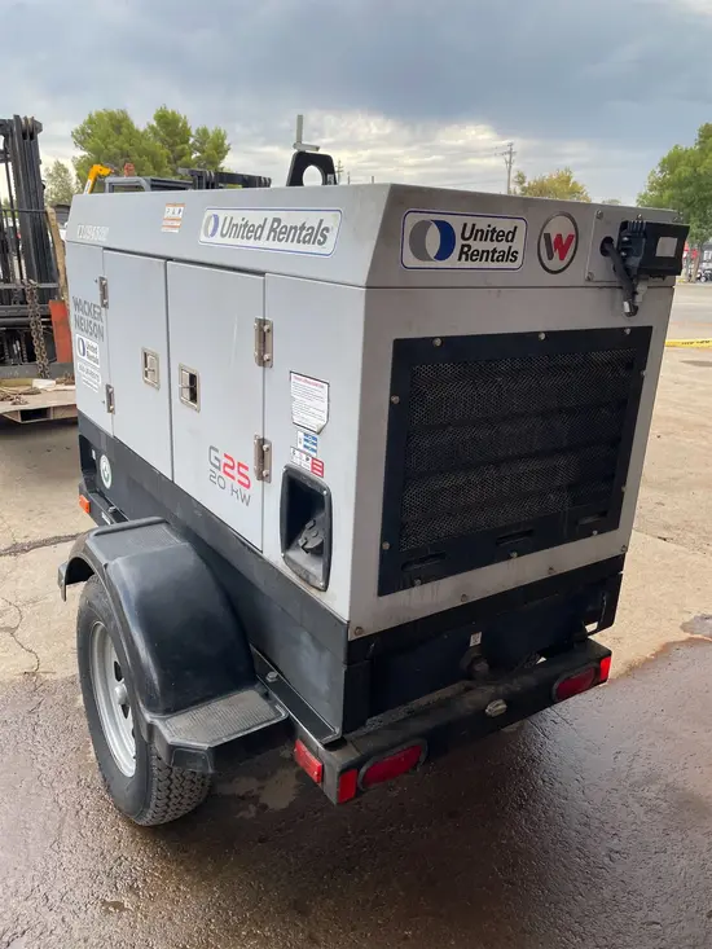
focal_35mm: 26
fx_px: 713
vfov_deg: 67.3
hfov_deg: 53.1
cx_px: 356
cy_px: 474
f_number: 1.6
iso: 32
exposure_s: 1/487
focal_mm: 4.2
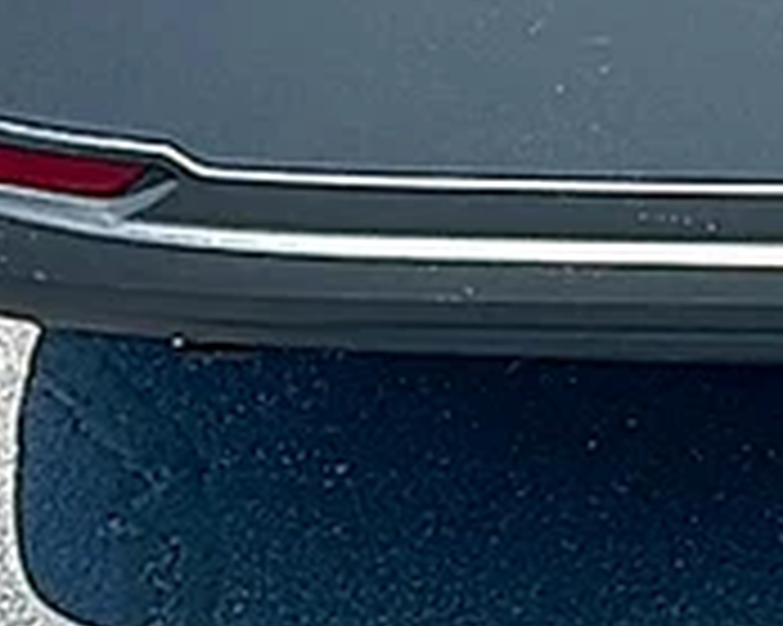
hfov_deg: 12.7
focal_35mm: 145
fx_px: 3358
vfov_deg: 10.2
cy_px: -372
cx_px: 1143
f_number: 1.78
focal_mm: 6.86
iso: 80
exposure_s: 1/2364
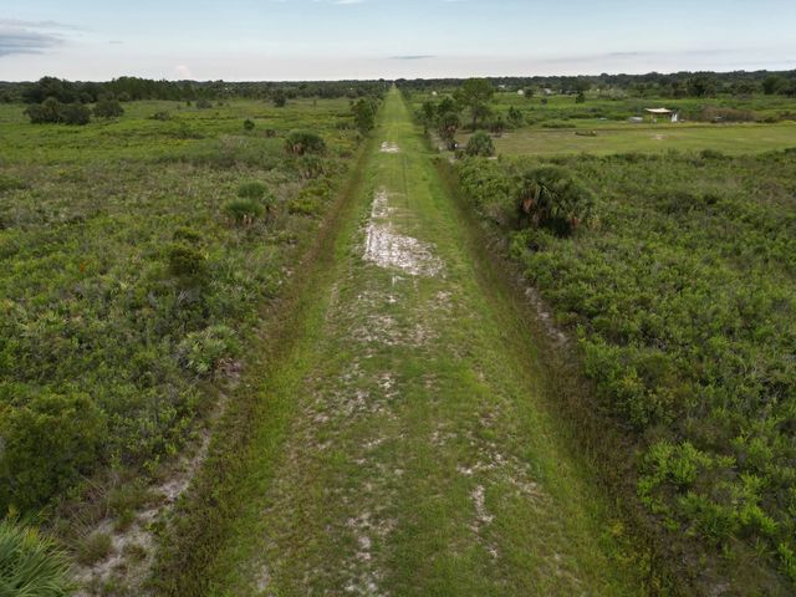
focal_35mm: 24
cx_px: 398
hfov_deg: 71.6
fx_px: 552
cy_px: 298
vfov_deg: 56.8
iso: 140
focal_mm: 6.72
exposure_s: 1/800
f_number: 1.7
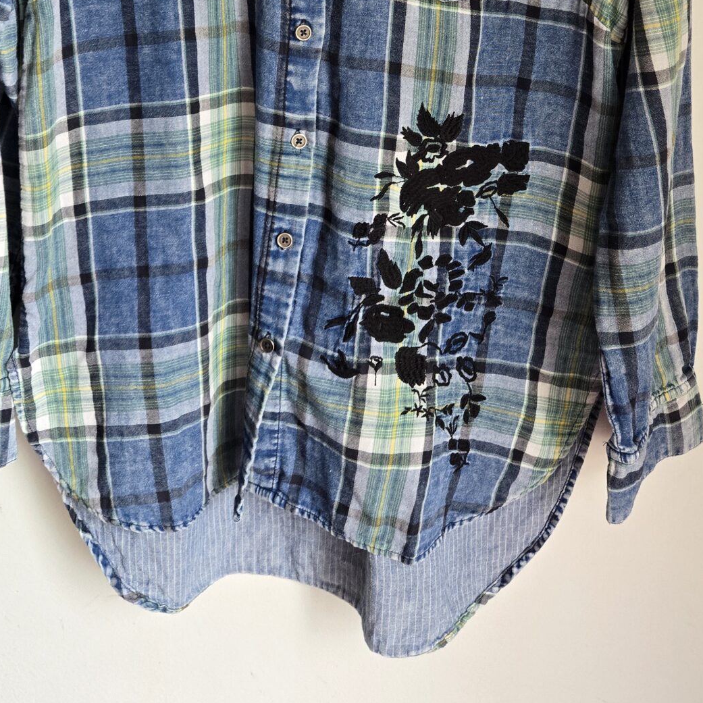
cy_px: 66
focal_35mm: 40
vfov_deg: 38.8
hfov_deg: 41.7
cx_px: 294
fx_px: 919
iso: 250
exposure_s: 1/120
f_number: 1.8
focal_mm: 5.4
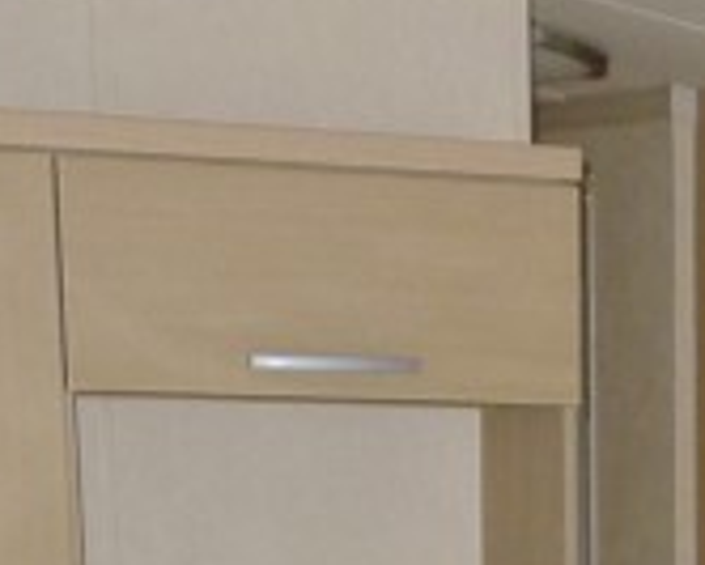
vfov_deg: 8.8
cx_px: 1310
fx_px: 3257
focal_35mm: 156
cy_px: 1466
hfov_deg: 11.4
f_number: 2
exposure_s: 1/60
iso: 250
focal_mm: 5.1
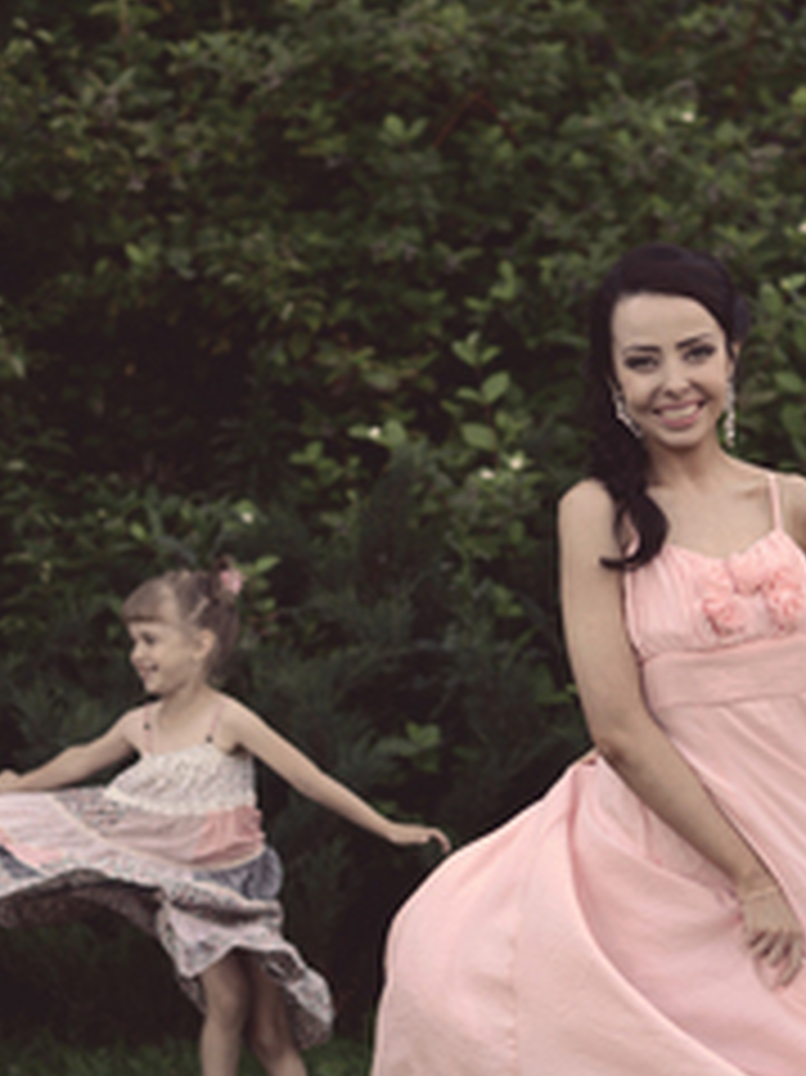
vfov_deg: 14.5
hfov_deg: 10.9
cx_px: 477
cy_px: 725
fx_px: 4226
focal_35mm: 136
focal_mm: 50
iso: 320
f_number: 2.5
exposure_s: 1/1000
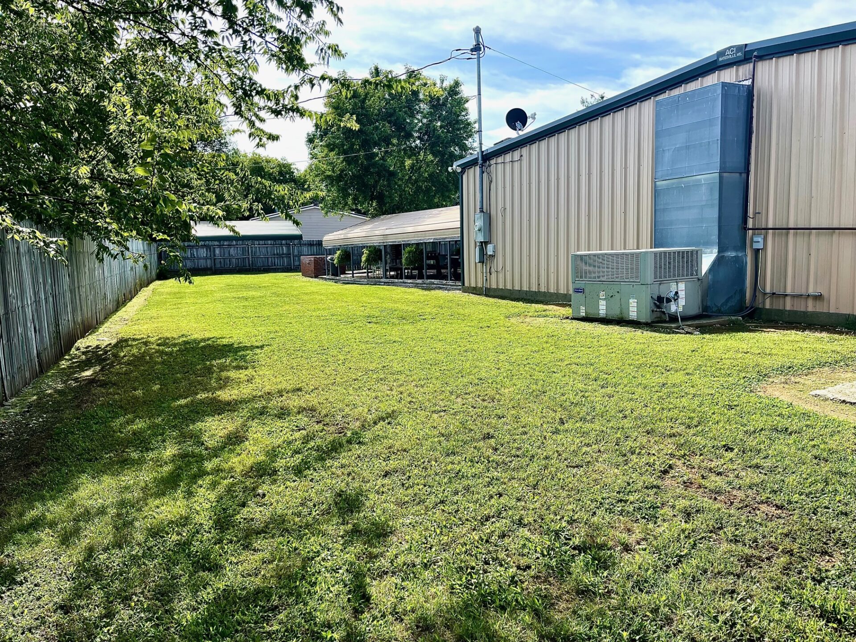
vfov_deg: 53.1
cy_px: 321
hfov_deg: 67.3
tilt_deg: -6.6
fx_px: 643
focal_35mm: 26
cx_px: 428
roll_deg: +1.8
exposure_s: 1/1575
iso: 32
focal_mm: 5.1
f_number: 1.6
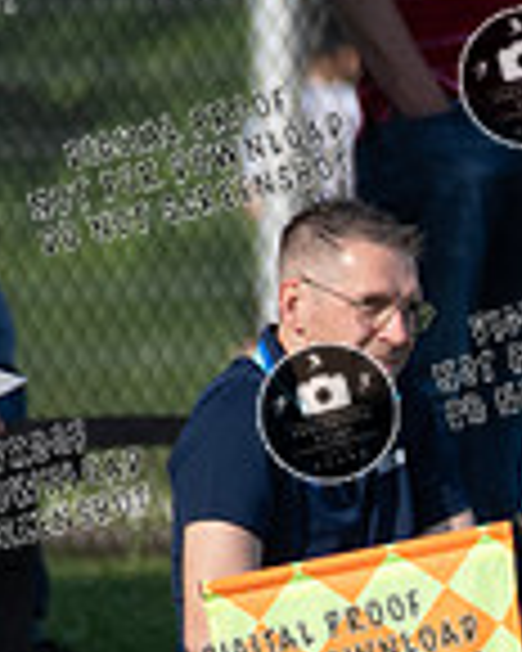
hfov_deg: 0.5
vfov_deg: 0.7
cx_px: 913
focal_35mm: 2842
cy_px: 690
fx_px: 54883
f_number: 5.6
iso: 560
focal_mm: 500
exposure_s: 1/1600
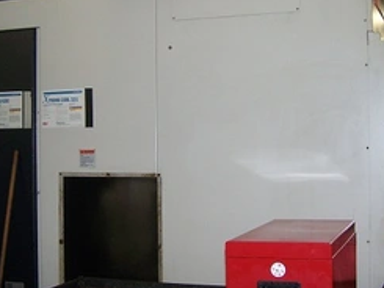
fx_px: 688
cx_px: 191
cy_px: 130
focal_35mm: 62
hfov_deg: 31.2
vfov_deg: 23.7
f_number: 2.8
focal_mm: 6.3
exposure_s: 1/60
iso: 140
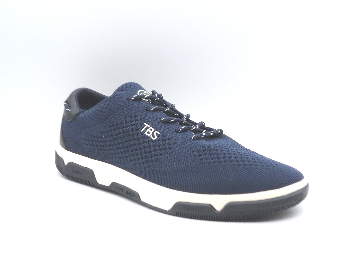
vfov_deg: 32.2
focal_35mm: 45
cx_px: 181
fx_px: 471
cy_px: 136
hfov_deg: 42.1
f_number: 4
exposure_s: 1/200
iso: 100
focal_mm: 4.8
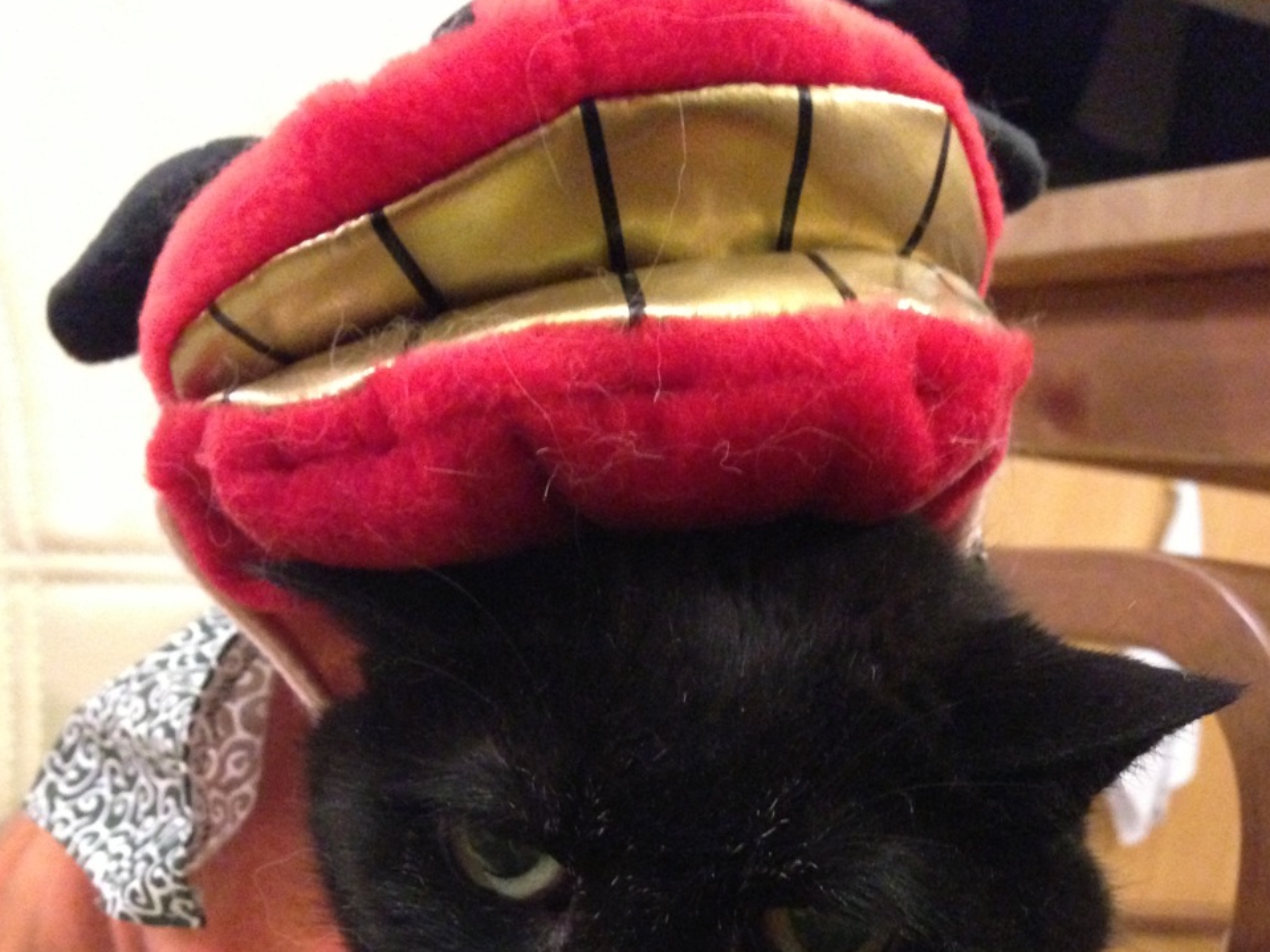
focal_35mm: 45
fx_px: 1651
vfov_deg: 30.8
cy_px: 849
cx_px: 633
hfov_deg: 42.1
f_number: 2.4
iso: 800
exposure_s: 1/15
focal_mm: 4.13
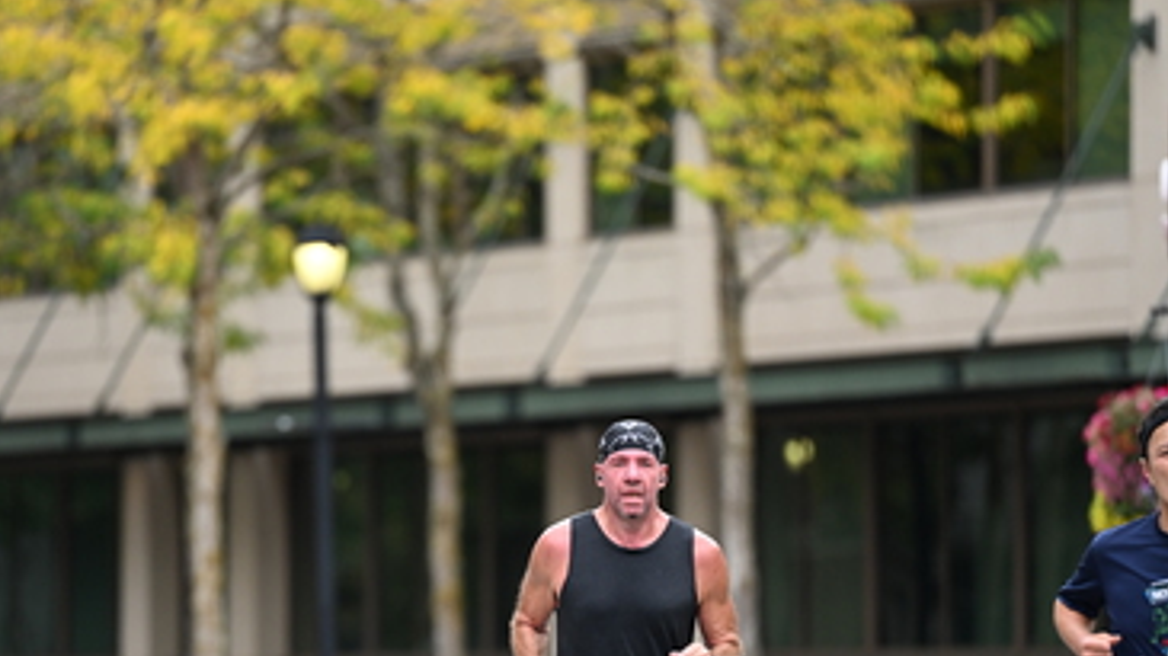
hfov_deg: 6.8
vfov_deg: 3.8
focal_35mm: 316
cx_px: 584
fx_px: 9783
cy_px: 518
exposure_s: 1/2000
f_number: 2.8
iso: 640
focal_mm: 200
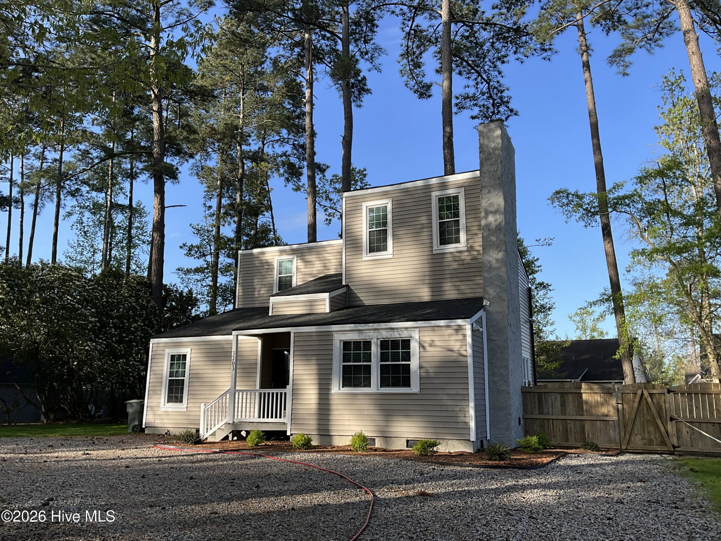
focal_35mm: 29
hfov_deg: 61.7
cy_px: 270
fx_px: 604
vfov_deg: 48.2
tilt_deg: +12.1
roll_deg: +0.1
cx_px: 360
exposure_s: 1/869
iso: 25
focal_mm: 3
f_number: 1.8
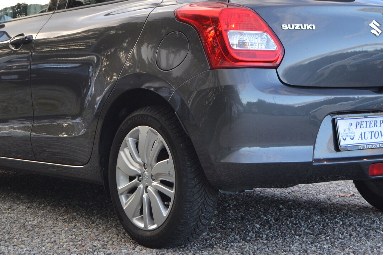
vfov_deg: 15.0
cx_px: 190
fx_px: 968
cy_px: 79
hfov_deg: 22.4
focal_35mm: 91
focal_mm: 34
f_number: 5.6
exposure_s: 1/125
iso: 320
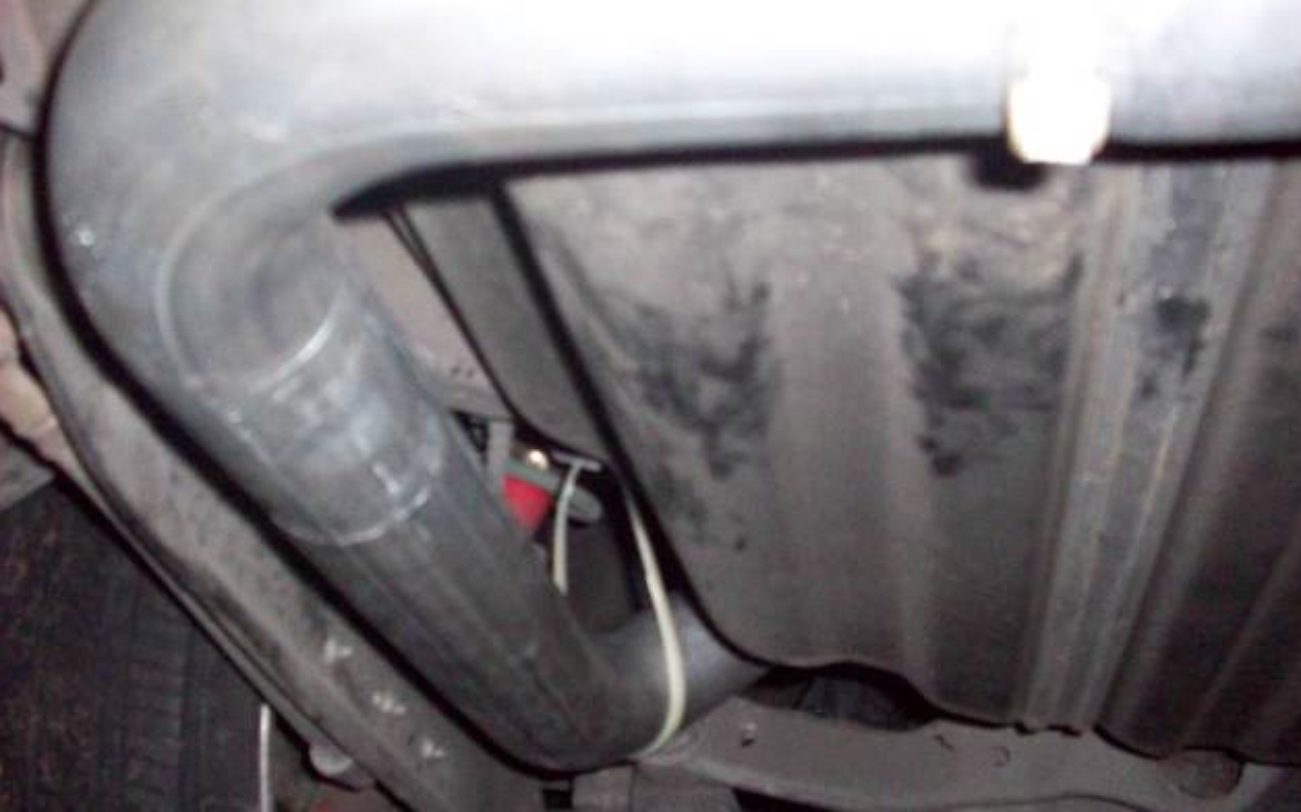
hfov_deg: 49.3
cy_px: 447
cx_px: 659
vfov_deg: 31.9
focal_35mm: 40
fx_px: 1418
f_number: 2.8
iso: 400
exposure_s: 1/128
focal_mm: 6.2
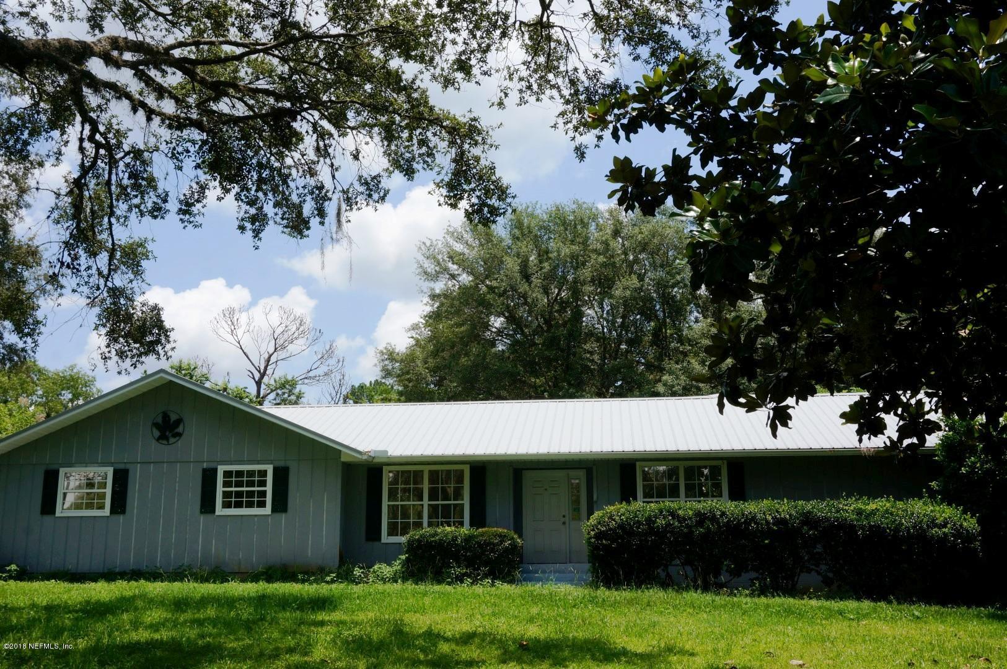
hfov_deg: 51.3
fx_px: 1048
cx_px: 504
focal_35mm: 38
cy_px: 334
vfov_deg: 35.4
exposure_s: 1/100
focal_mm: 25
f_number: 16
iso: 100
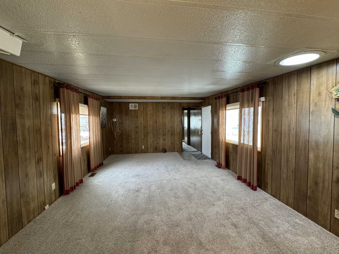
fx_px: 137
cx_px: 170
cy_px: 127
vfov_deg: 85.7
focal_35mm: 14
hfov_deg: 102.1
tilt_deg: -2.1
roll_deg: +1.1
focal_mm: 2.22
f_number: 2.2
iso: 160
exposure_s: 1/60
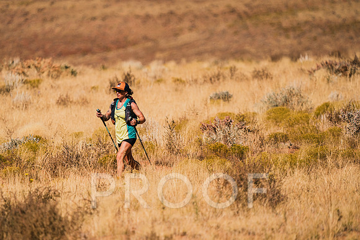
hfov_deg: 3.2
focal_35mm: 639
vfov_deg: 2.2
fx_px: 6388
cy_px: 120
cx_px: 173
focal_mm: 600
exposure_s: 1/1250
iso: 160
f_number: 6.3
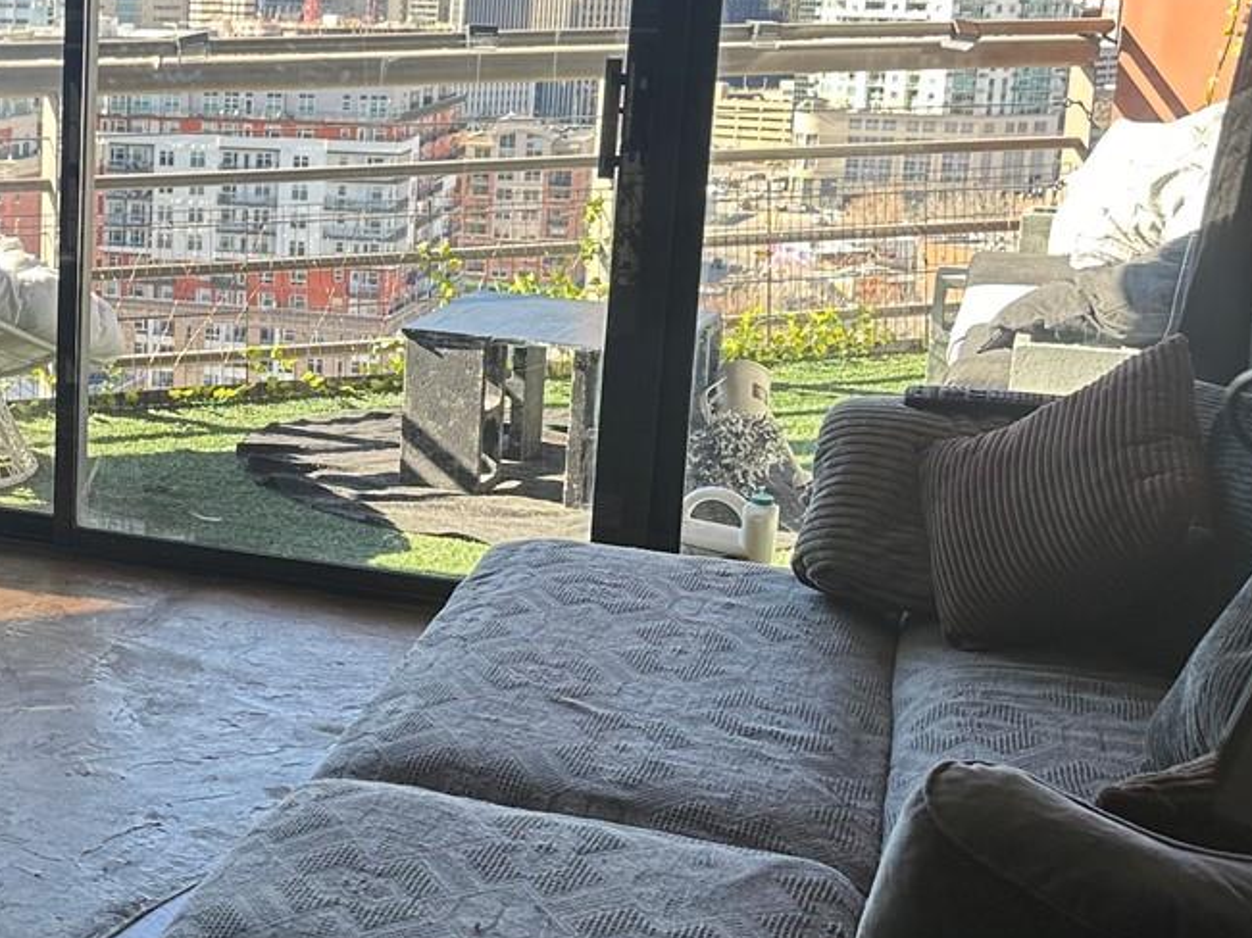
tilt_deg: -9.9
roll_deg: -1.0
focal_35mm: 59
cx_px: -135
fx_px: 2134
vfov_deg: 24.7
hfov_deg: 29.4
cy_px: 329
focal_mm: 6.86
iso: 64
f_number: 1.78
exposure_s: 1/193
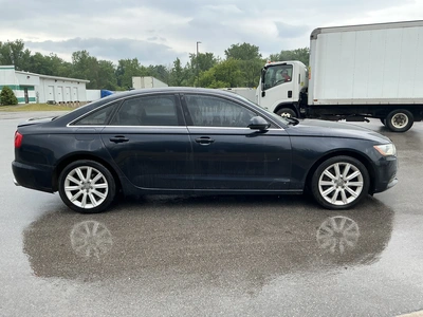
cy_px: 158
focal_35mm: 28
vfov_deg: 49.7
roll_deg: +1.3
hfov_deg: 63.4
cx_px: 212
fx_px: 342
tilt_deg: -8.2
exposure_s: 1/380
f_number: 1.8
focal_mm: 3
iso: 25
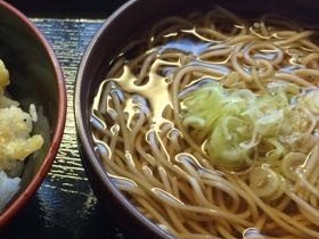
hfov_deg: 32.3
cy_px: 139
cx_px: 64
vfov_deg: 25.2
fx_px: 534
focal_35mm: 58
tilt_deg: -56.4
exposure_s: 1/30
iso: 200
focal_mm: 4.15
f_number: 2.2
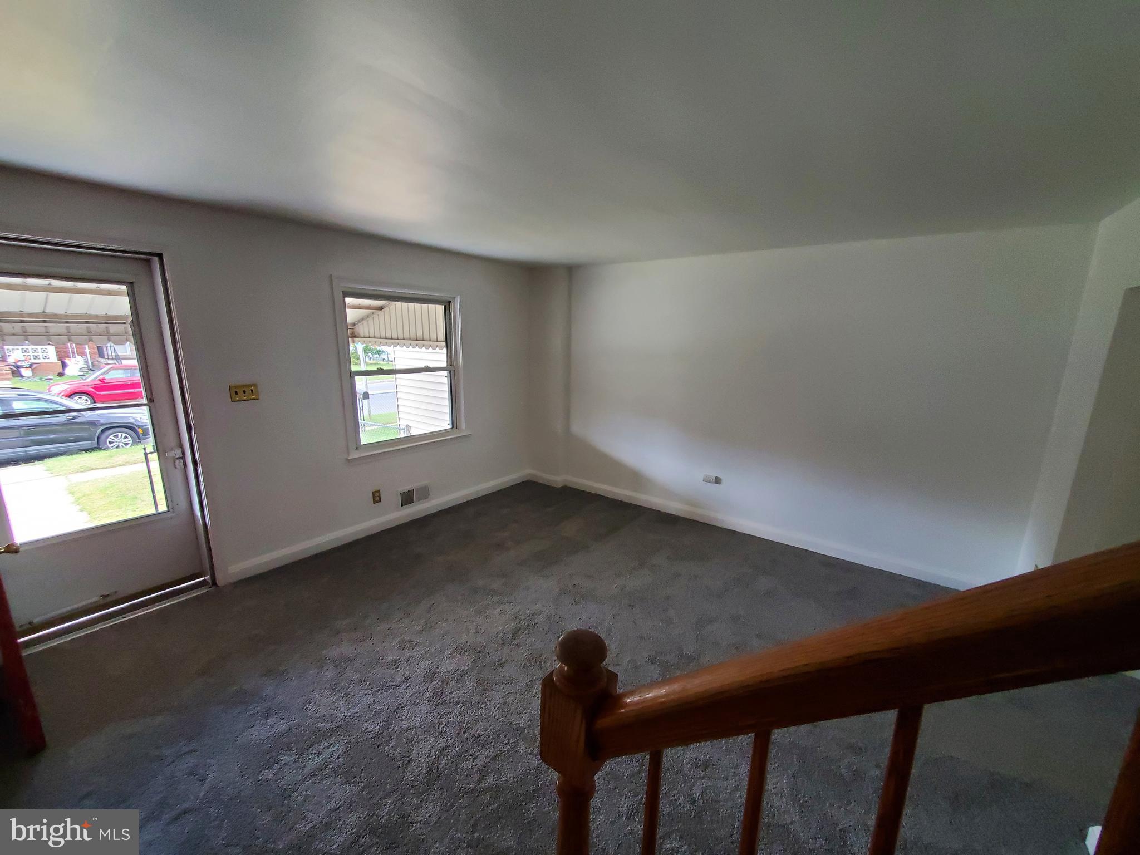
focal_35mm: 13
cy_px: 428
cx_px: 570
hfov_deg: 106.2
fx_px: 428
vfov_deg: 89.9
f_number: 2.2
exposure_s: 1/59
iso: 320
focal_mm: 1.8
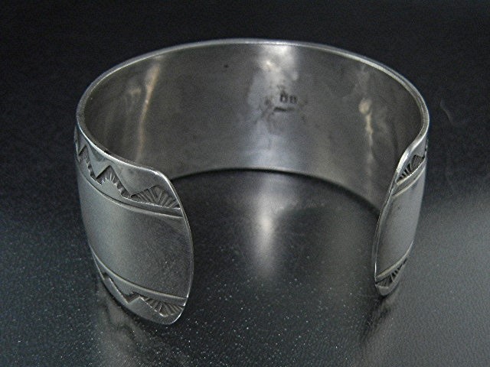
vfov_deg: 28.0
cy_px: 184
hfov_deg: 36.8
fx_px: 736
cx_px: 245
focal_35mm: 52
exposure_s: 1/30
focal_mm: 9.3
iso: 800
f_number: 7.8
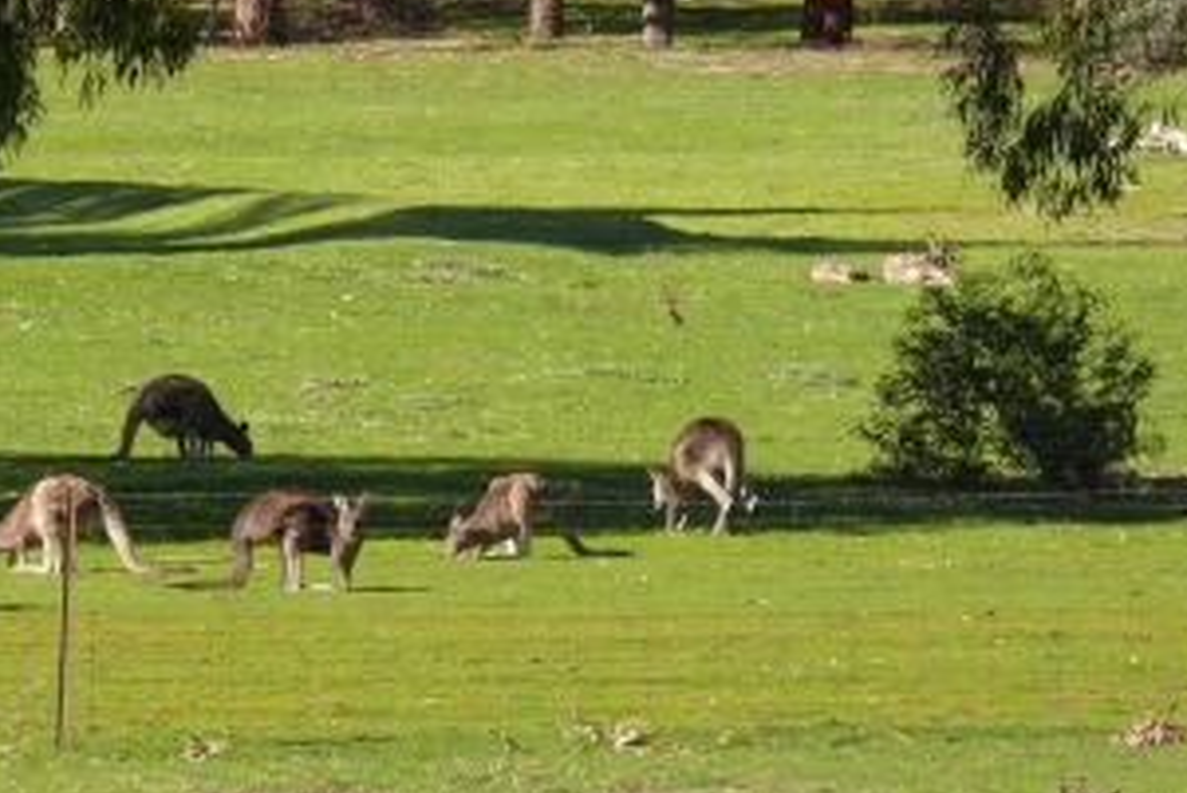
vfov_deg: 2.4
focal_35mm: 580
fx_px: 19132
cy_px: 466
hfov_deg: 3.6
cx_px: 489
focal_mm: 88.8
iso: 100
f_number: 5.6
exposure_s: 1/250
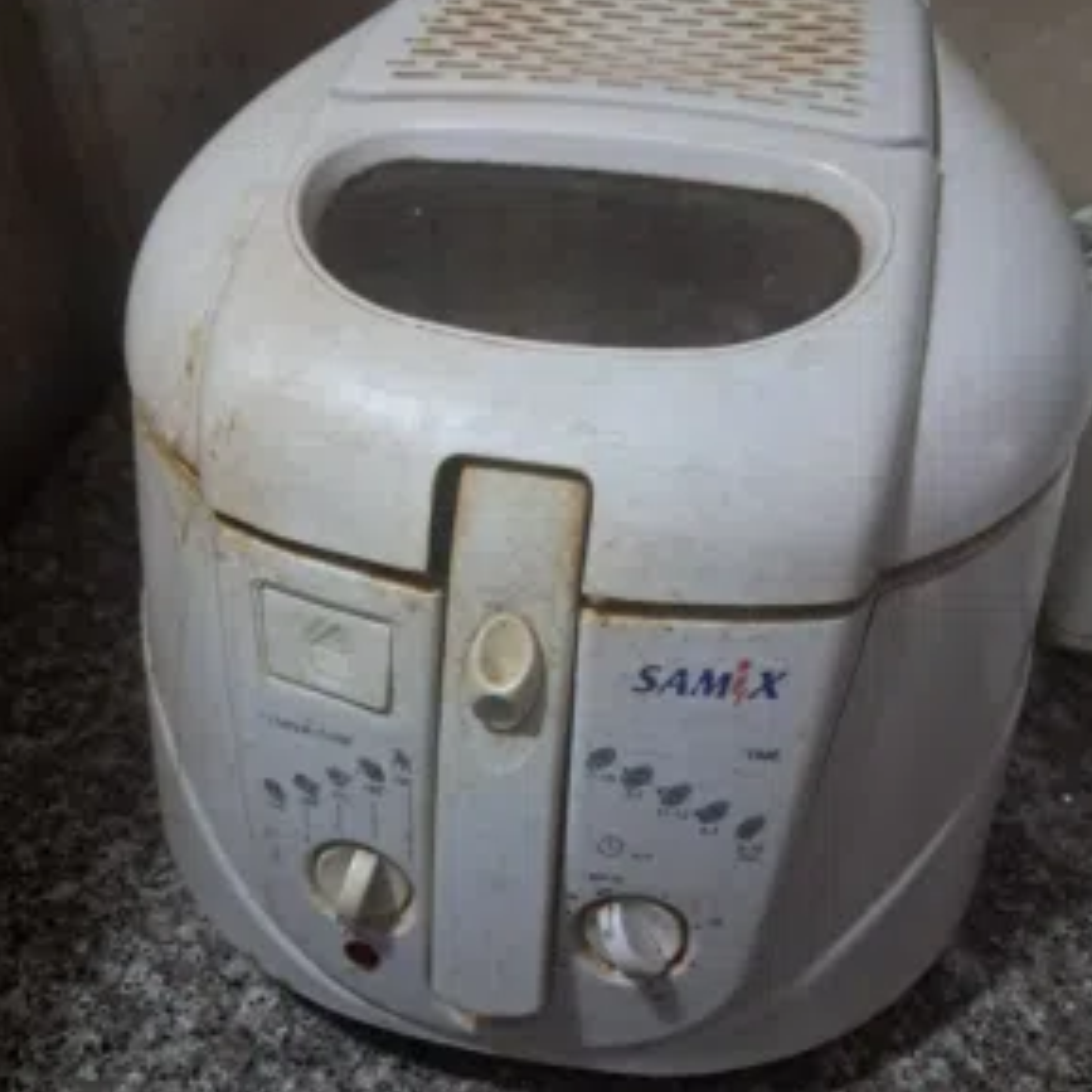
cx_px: 544
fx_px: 1178
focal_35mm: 33
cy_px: 552
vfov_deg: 49.7
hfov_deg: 49.7
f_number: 1.8
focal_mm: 4
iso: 500
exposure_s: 1/25
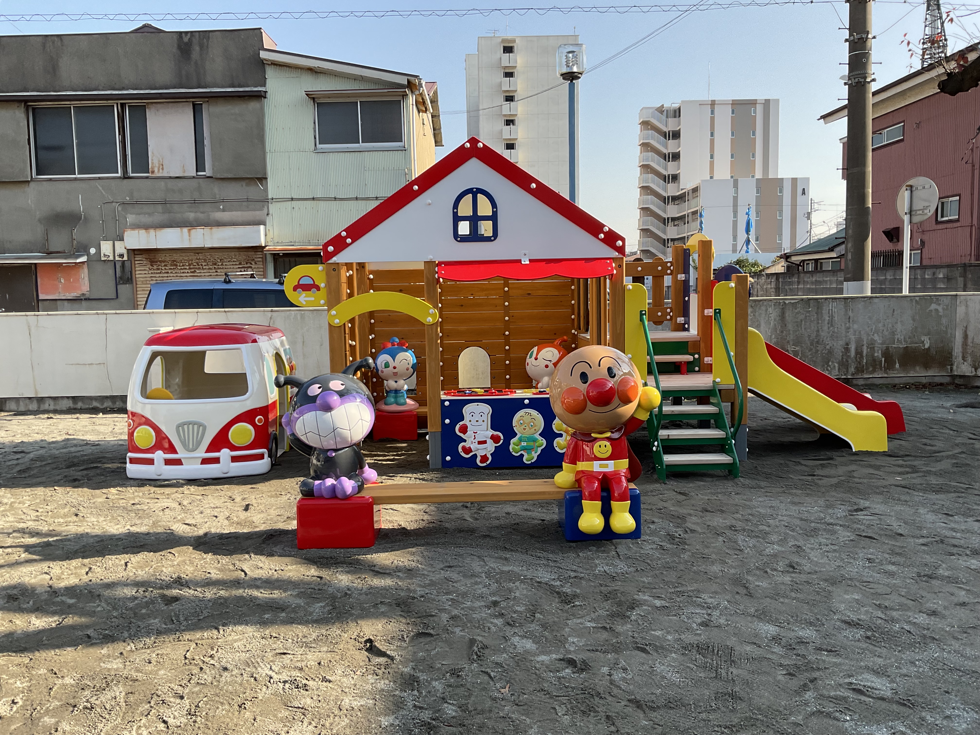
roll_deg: +0.3
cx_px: 490
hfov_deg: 61.7
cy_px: 368
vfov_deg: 48.2
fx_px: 821
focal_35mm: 29
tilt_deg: -7.4
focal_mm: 3
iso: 16
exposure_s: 1/804
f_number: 1.8
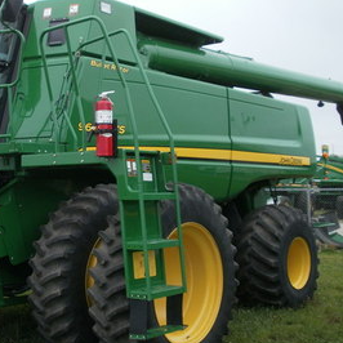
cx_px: 86
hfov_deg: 30.1
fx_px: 628
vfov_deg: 30.5
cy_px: 157
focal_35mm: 56
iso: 100
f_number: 2.9
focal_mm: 5.45
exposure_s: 1/640
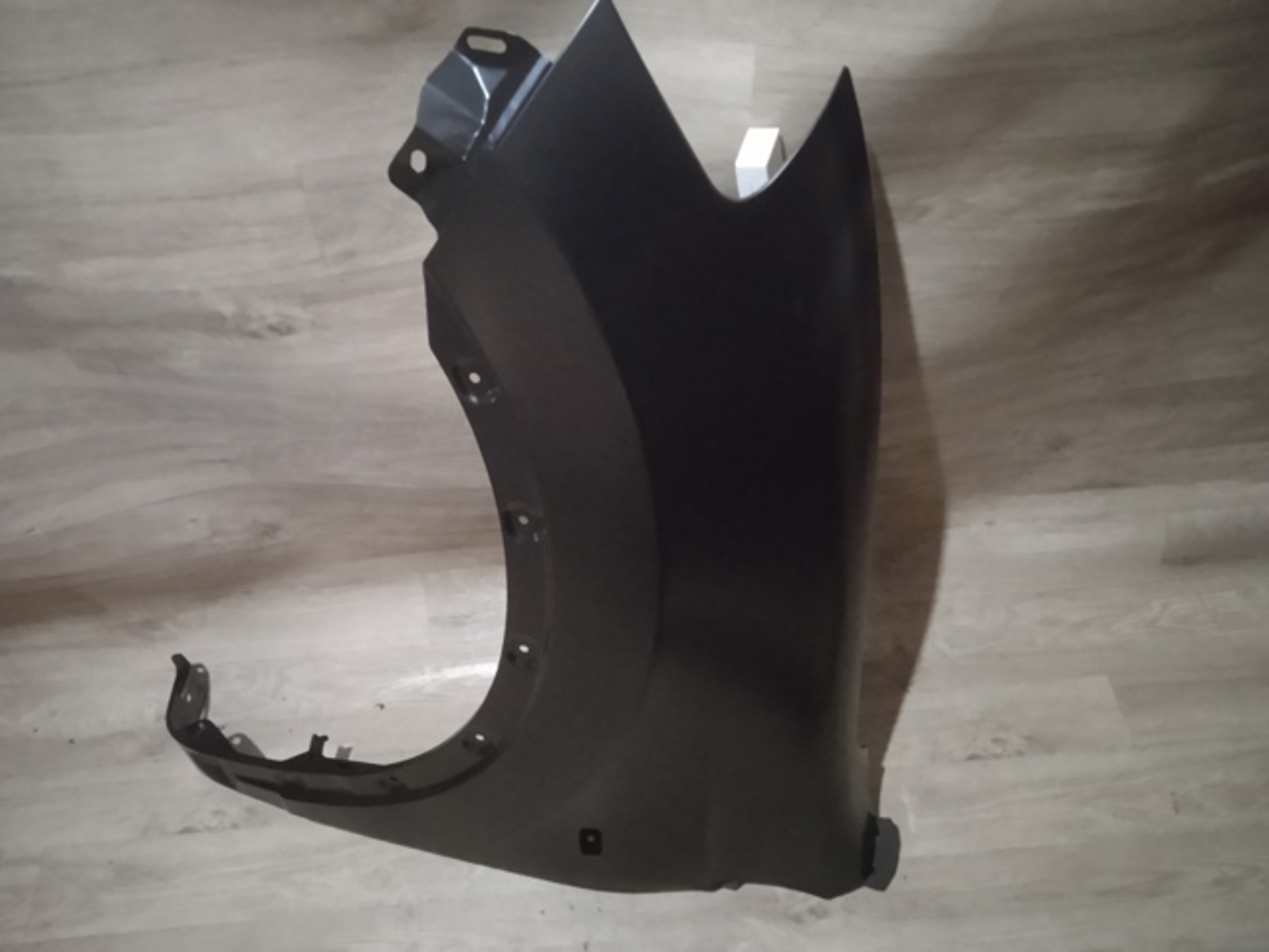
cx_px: 634
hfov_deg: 63.4
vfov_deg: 49.7
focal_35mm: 28
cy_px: 476
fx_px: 1026
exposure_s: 1/14.3
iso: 4068
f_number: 2.2
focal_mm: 3.43
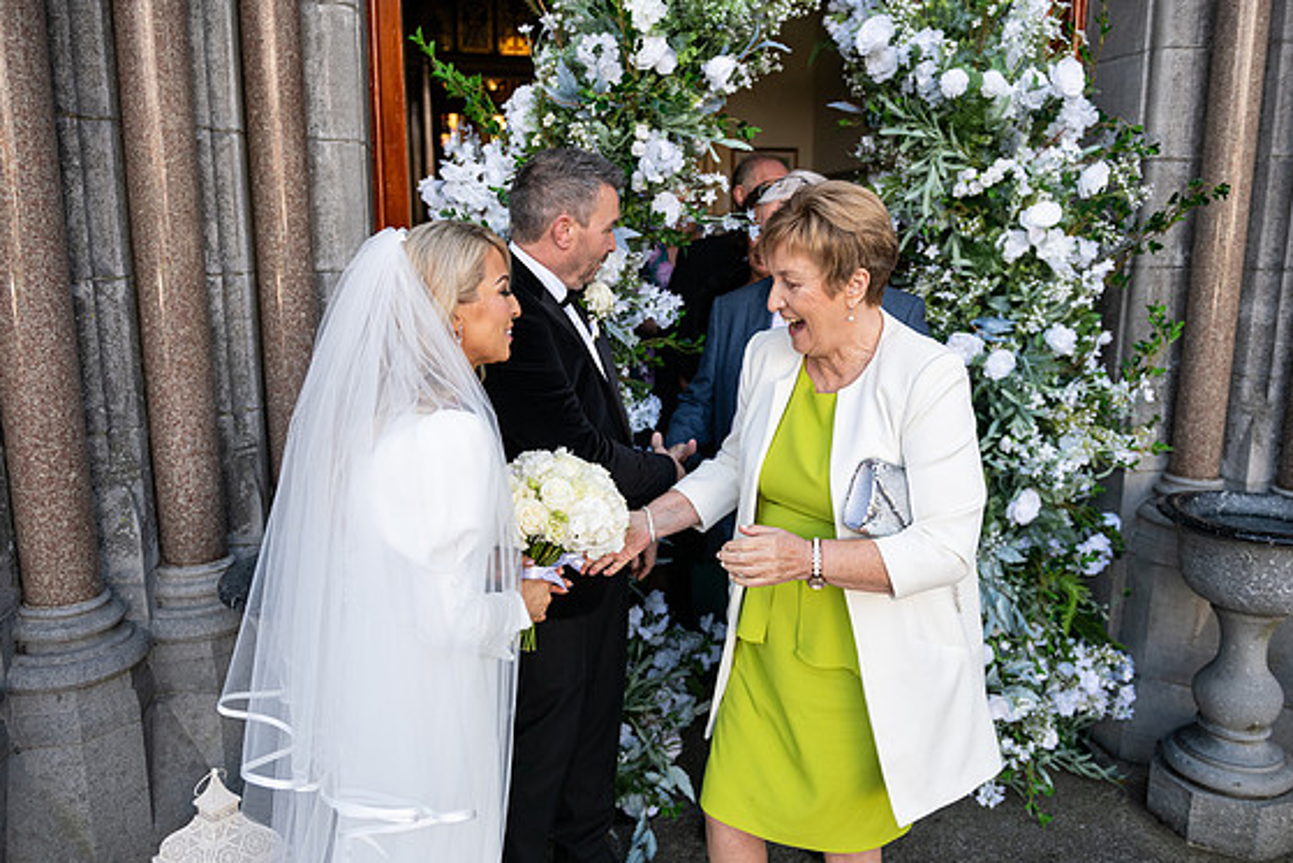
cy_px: 443
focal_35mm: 28
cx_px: 659
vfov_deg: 46.4
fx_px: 1006
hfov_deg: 65.5
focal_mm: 27
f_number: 3.5
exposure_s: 1/1250
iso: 500
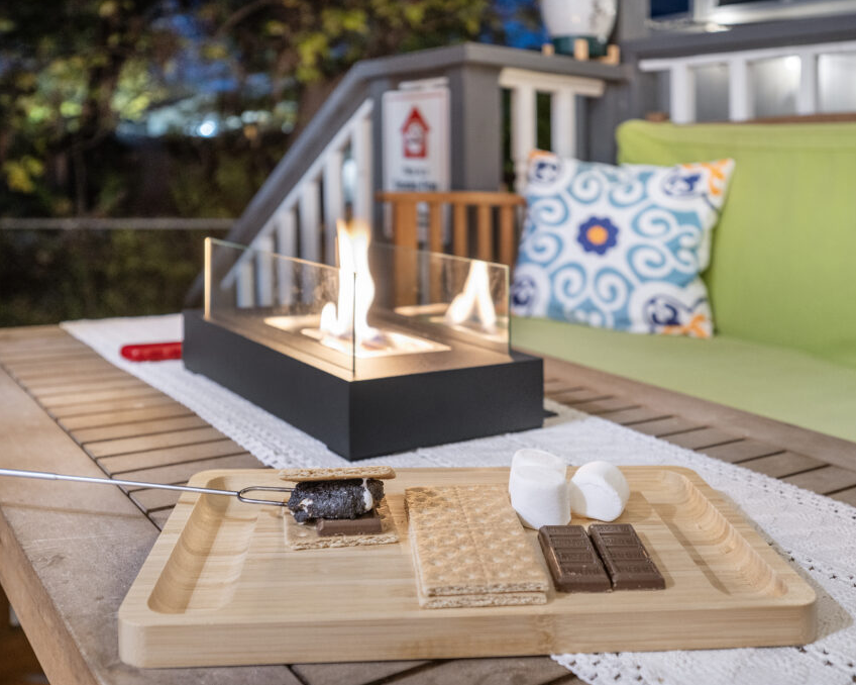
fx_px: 861
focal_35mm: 34
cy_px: 342
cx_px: 484
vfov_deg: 43.3
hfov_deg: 52.7
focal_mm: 30
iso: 400
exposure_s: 1/3
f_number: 4
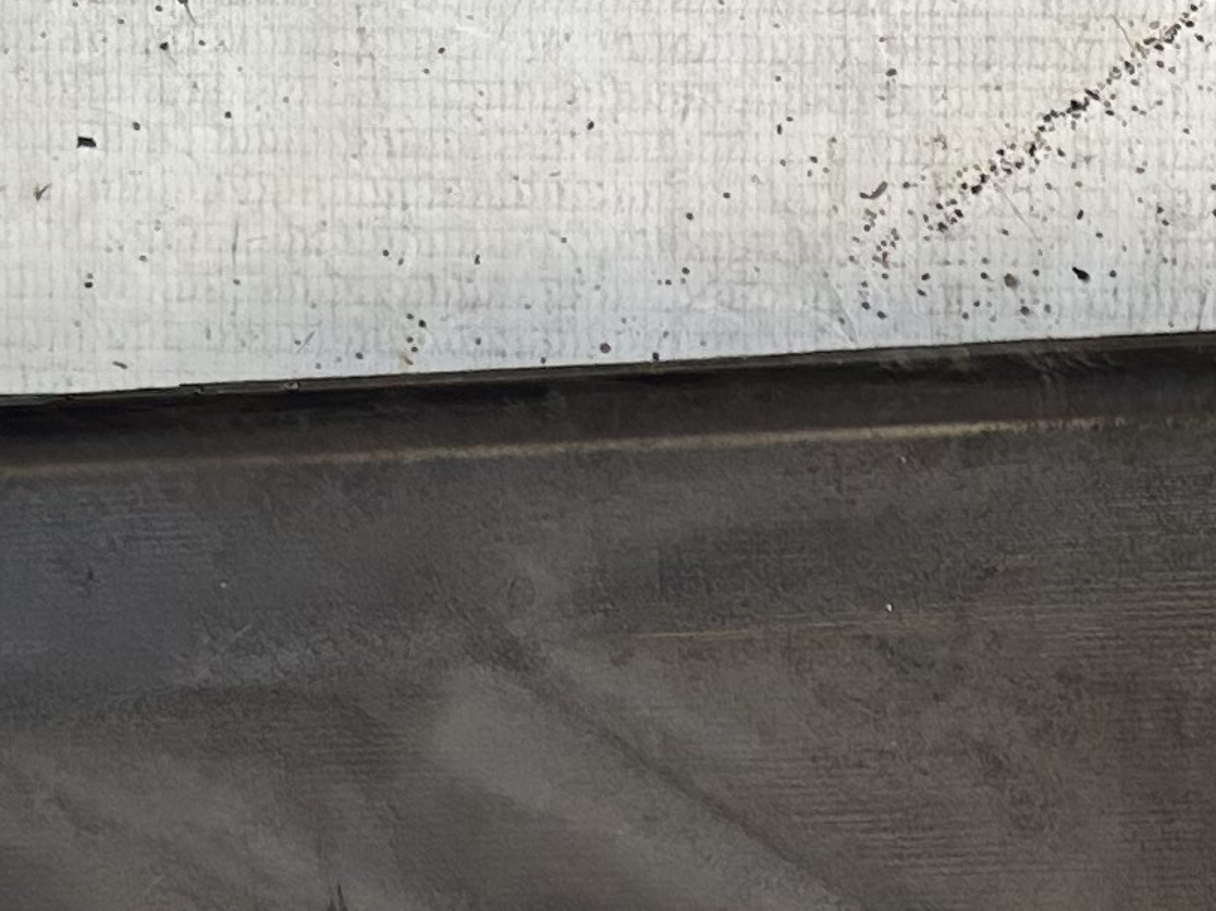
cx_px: 1754
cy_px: 1698
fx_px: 4530
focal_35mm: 129
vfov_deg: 10.7
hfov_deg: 14.4
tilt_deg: -84.6
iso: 32
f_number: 1.5
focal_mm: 5.7
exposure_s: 1/137
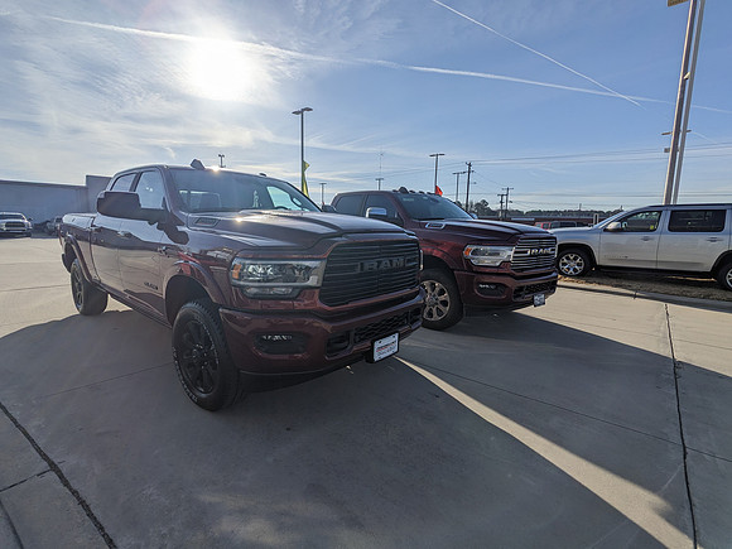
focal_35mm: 16
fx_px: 338
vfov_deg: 78.1
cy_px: 274
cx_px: 366
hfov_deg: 94.5
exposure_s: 1/3436
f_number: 2.2
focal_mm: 2.22
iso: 34
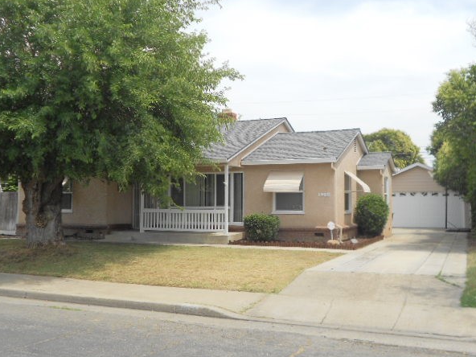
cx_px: 228
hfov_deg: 46.8
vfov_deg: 36.0
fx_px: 550
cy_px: 184
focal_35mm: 40
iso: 80
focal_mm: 6.7
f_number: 3.9
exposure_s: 1/640
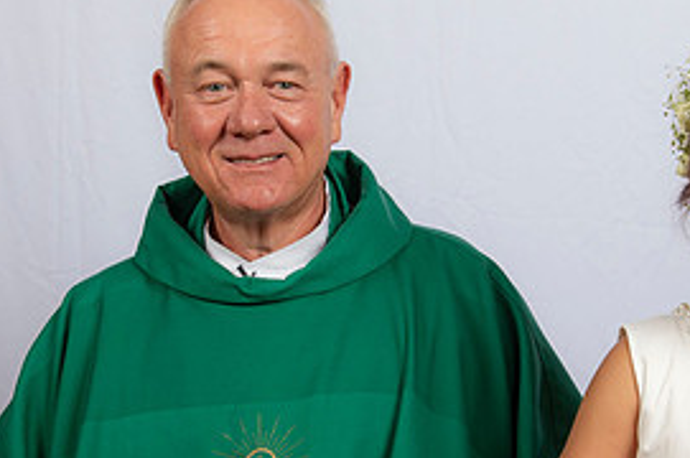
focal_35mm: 90
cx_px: 400
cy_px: 407
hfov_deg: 22.6
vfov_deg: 15.0
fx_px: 1723
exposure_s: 1/200
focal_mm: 42
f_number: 8
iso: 320
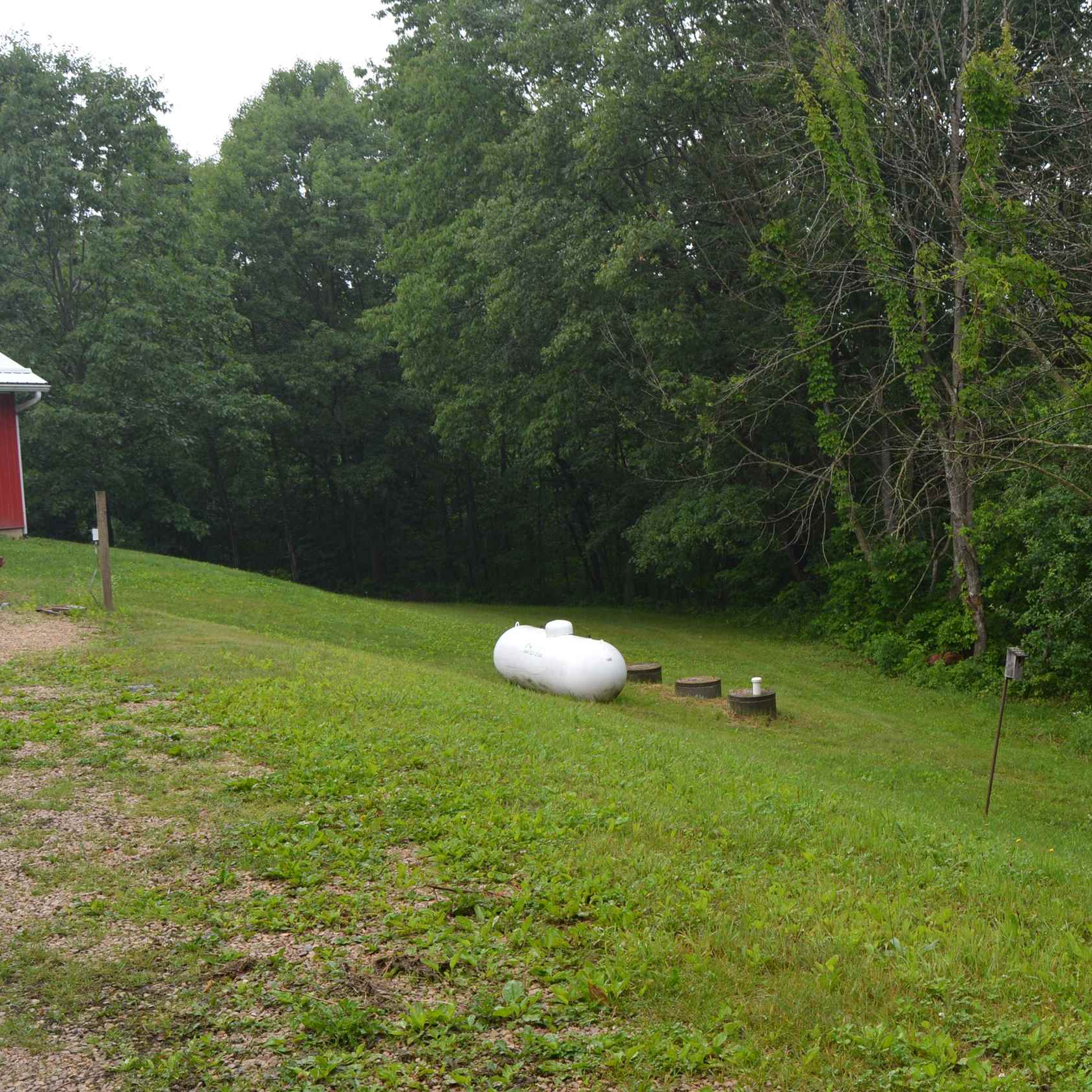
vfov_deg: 40.0
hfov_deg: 38.7
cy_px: 614
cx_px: 852
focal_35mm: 42
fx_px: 1499
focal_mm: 18
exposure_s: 1/160
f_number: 6.3
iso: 200
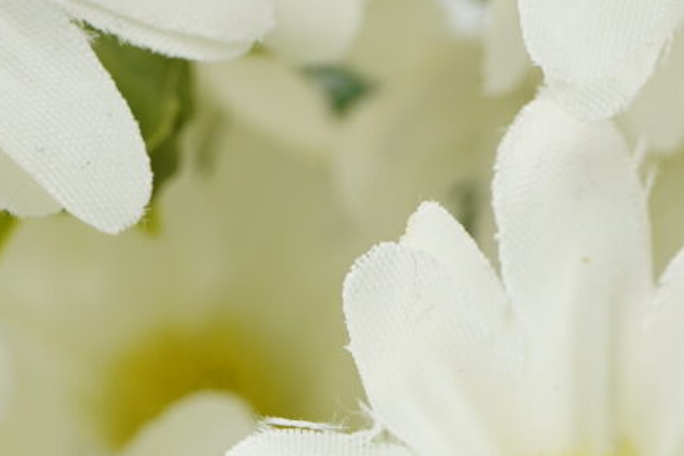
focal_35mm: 289
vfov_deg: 4.6
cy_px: 1308
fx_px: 5489
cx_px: 1563
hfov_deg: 6.8
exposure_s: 1/50
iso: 200
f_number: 7.1
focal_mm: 50
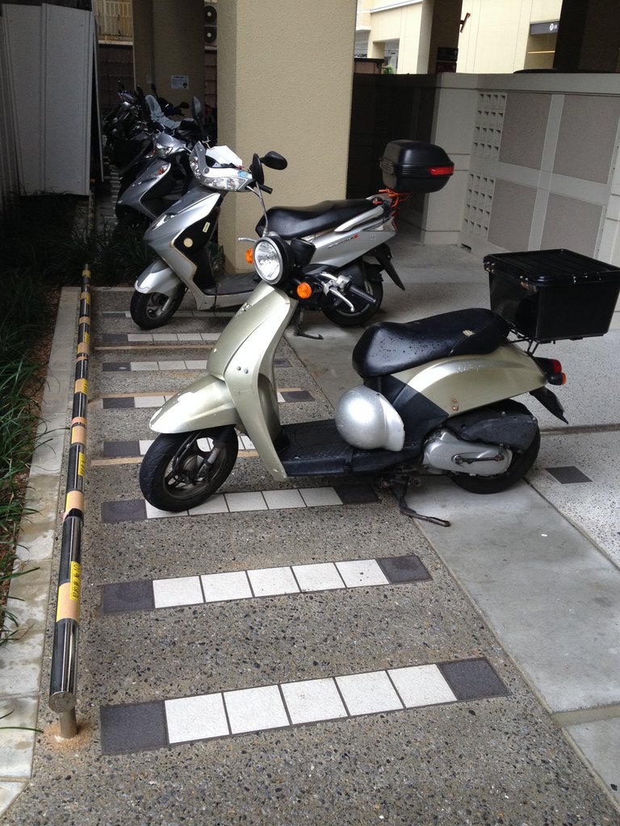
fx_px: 836
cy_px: 413
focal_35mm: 35
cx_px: 310
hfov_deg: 40.7
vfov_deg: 52.6
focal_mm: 4.28
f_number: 2.4
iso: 100
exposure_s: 1/120
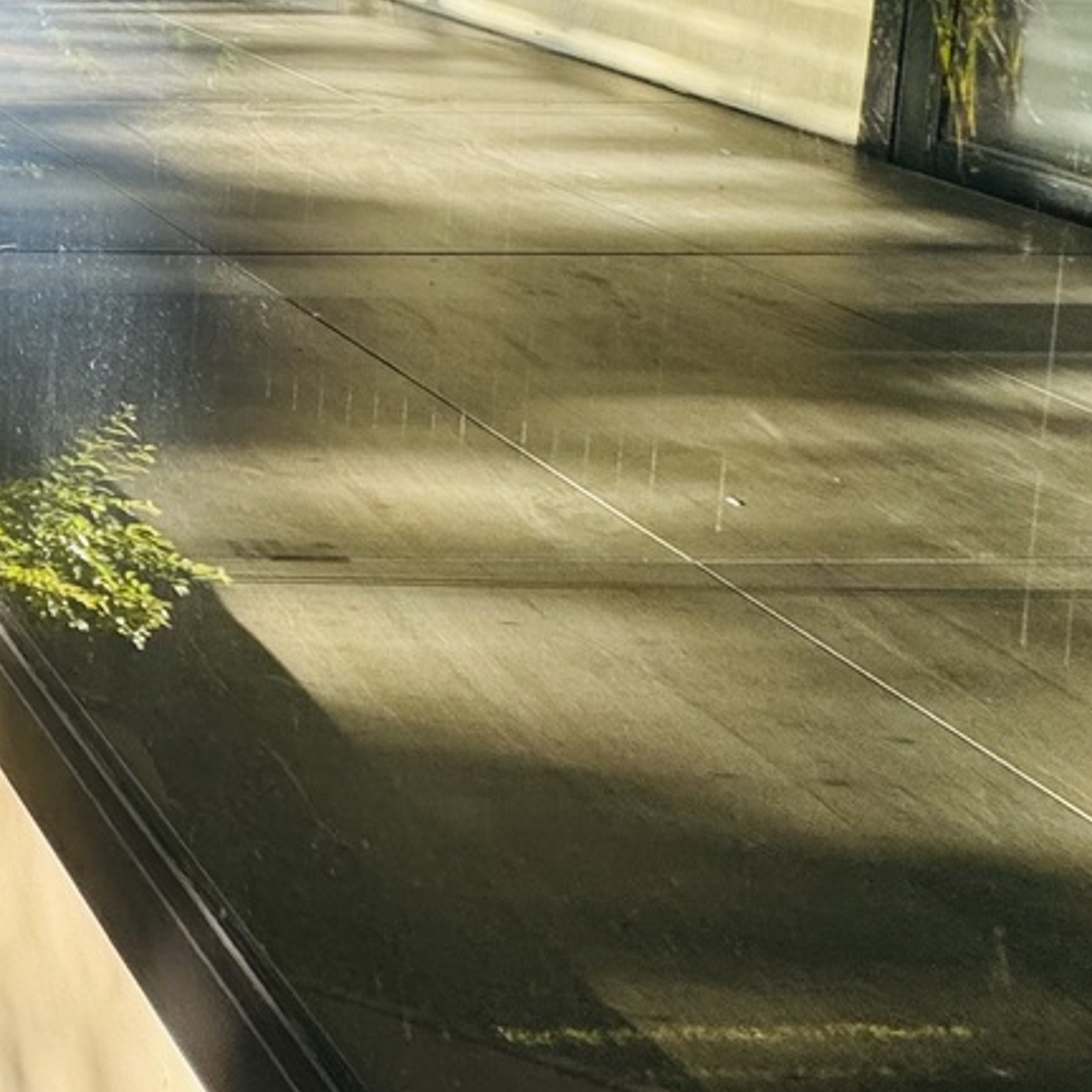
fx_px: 1535
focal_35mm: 43
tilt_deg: -4.0
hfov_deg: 25.2
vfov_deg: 32.3
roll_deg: -0.9
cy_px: -226
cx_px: -677
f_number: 2.2
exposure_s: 1/99
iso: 40
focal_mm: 2.22
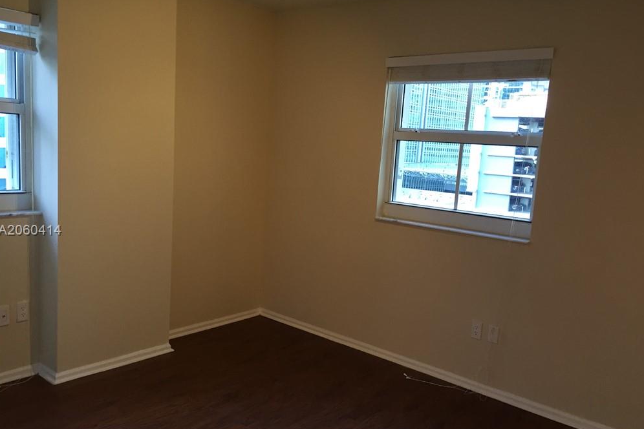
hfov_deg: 60.3
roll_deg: -4.3
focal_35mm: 31
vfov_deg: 42.3
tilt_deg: -9.1
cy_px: 231
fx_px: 555
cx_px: 327
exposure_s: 1/30
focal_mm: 4.15
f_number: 2.2
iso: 100
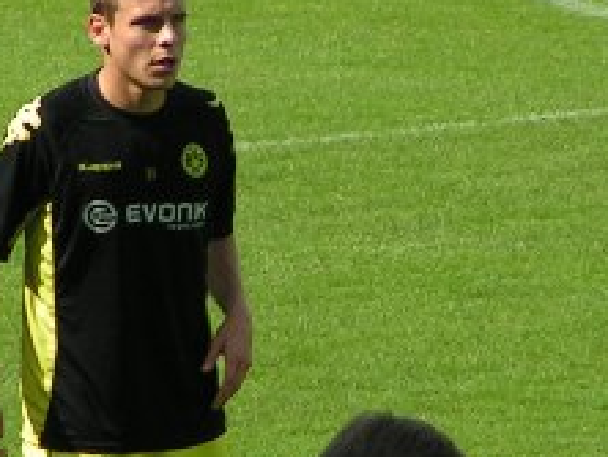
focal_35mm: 1369
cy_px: 175
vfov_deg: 1.1
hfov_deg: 1.4
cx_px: 197
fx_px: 24071
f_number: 3.5
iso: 50
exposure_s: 1/640
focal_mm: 58
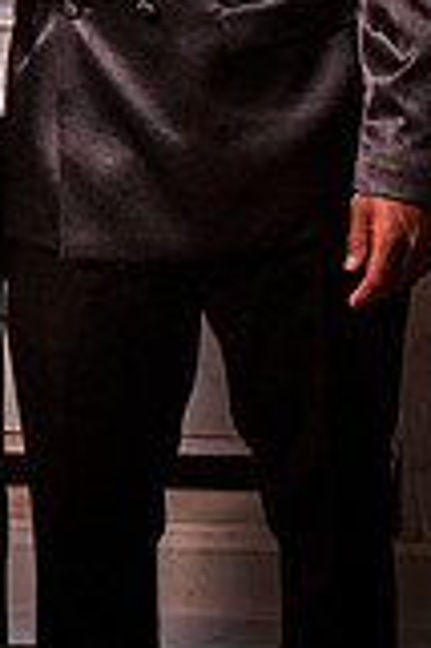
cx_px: 75
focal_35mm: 209
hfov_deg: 6.5
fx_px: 3761
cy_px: -237
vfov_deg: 9.6
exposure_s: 1/125
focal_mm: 50
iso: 200
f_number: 14
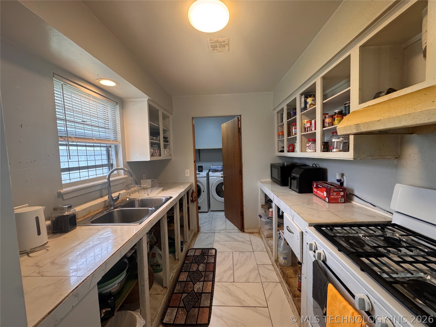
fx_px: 176
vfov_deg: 85.7
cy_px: 164
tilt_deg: -2.9
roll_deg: +1.9
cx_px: 218
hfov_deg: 102.1
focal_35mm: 14
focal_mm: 2.22
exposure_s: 1/120
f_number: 2.2
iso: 320
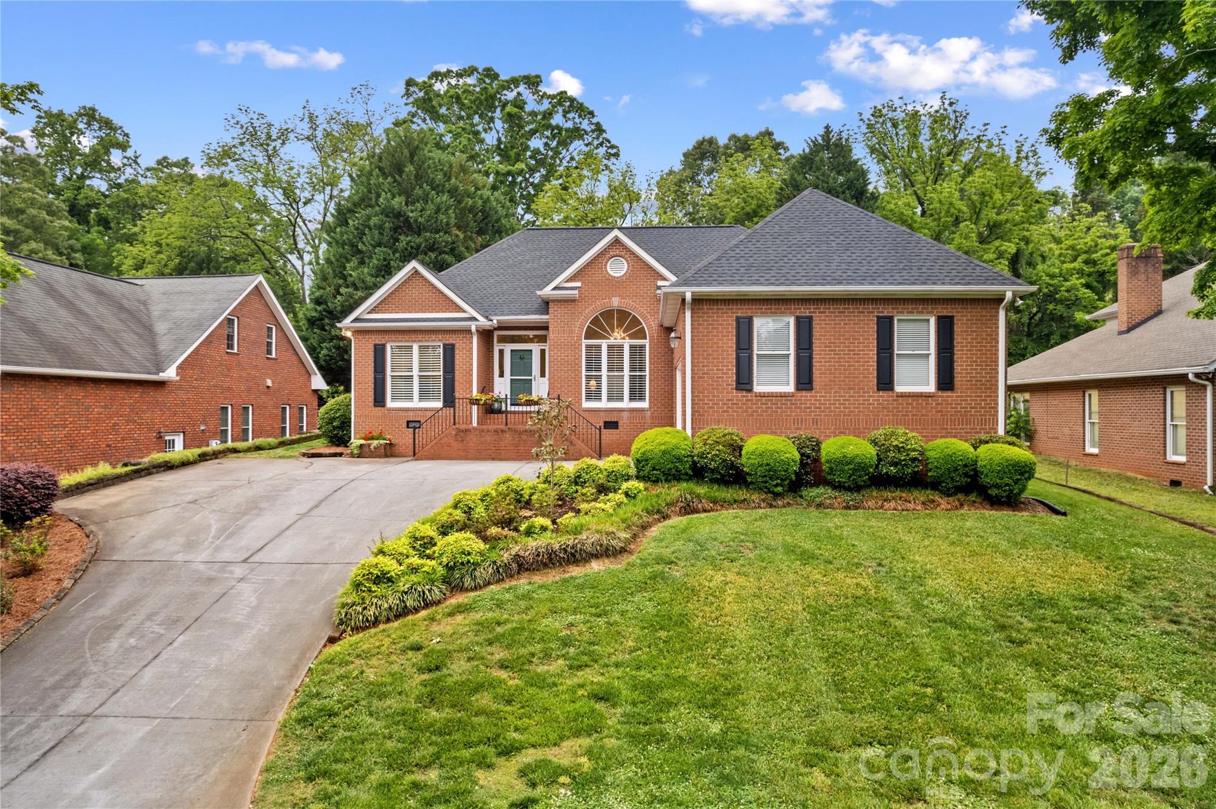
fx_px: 743
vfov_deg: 57.2
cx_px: 608
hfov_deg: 78.6
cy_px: 404
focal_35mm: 22
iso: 100
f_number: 2.8
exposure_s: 1/90
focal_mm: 8.38
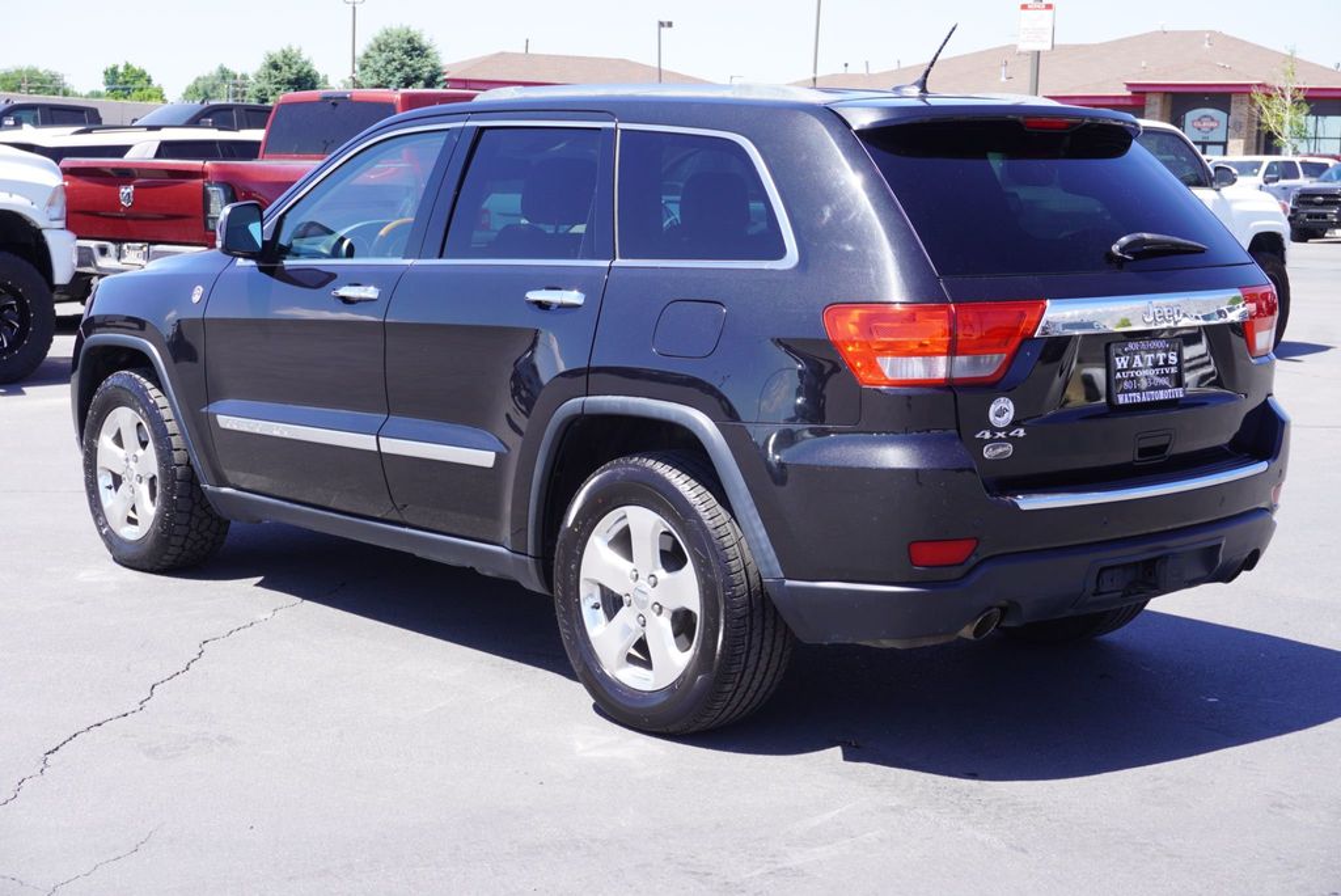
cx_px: 670
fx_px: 2013
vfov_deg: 25.1
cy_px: 448
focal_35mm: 54
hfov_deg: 36.9
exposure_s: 1/100
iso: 100
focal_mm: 36
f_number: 8
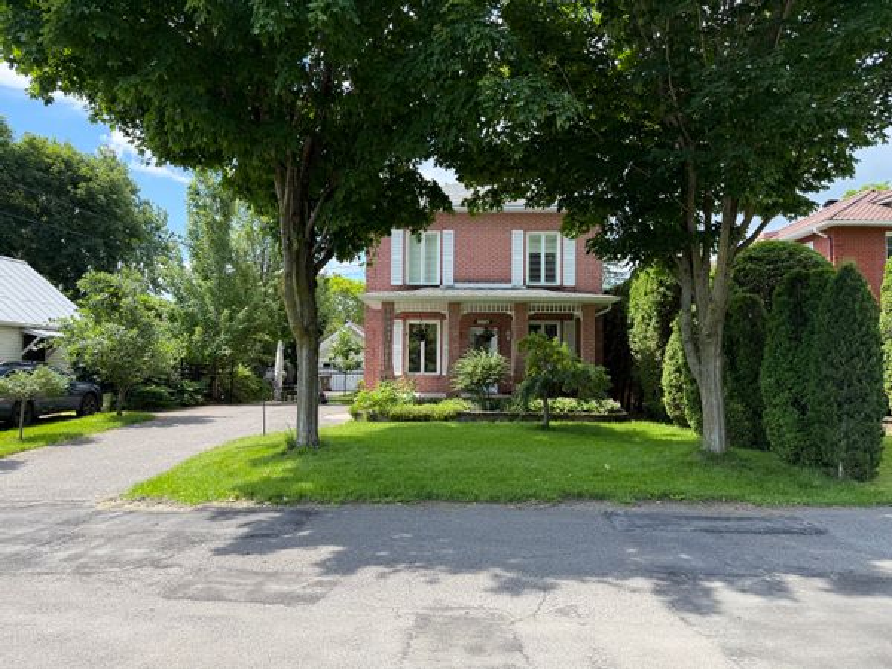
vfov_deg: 56.8
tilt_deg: +3.1
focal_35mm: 24
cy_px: 334
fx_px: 618
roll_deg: -0.4
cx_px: 446
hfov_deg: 71.6
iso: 100
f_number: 1.78
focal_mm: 6.76
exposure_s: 1/1005
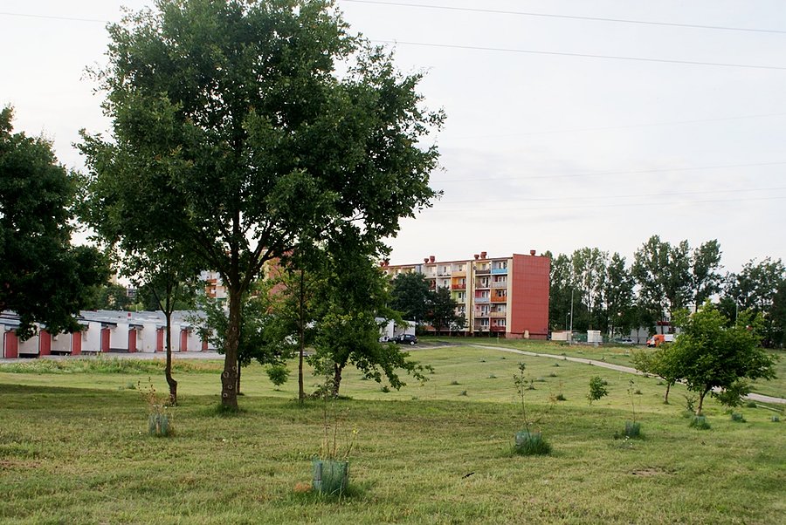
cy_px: 262
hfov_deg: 43.6
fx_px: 983
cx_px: 393
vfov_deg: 29.9
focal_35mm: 45
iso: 100
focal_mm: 30
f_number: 6.3
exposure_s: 1/80
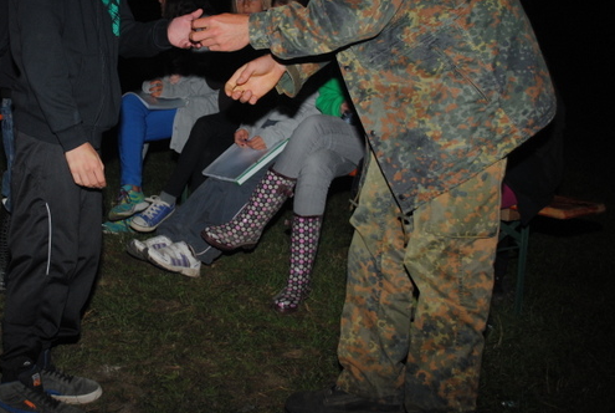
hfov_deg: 31.5
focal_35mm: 63
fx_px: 1078
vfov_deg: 21.4
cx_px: 190
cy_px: 88
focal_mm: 26
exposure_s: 1/60
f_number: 4.2
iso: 200
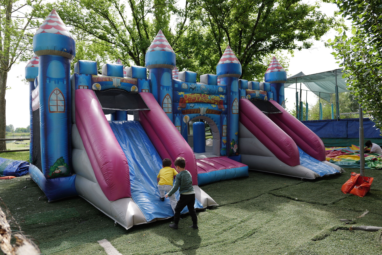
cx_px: 191
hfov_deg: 73.7
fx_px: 255
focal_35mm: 24
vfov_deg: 53.1
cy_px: 128
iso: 100
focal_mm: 24
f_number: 3.5
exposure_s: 1/250
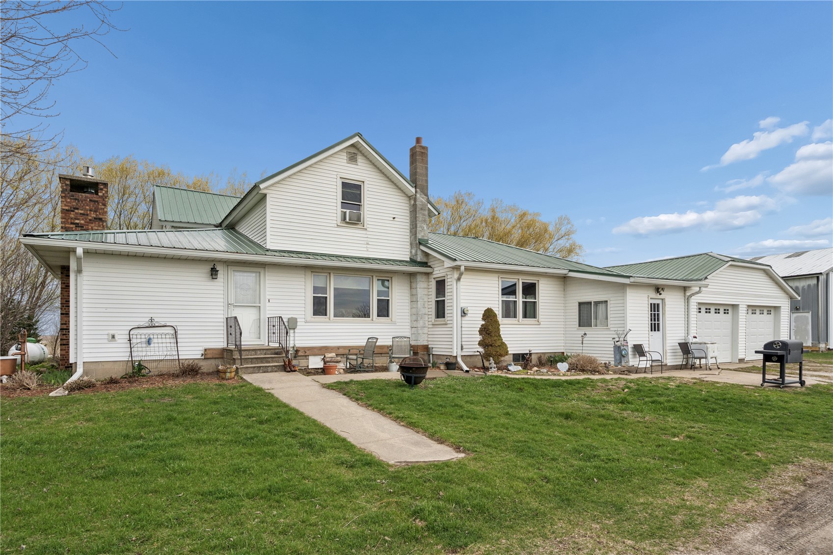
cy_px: 278
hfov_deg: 84.0
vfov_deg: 61.9
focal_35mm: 20
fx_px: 463
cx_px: 416
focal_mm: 20
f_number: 9
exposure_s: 1/250
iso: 400
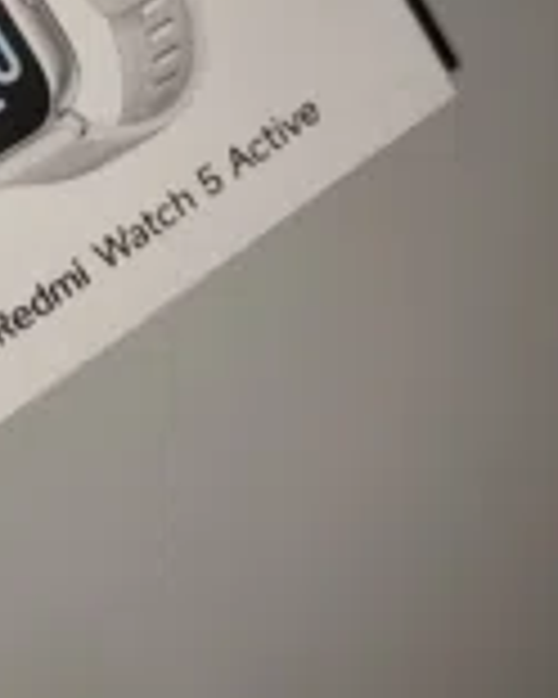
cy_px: -90
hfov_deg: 24.2
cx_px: -86
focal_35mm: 58
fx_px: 1197
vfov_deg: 29.0
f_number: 1.65
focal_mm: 6.19
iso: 160
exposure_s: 1/100
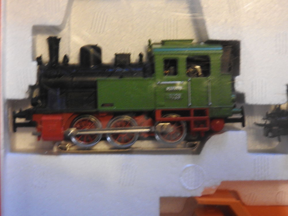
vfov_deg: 18.4
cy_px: 108
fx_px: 666
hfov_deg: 24.4
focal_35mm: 80
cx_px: 144
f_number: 4.5
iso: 800
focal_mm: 14.3
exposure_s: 1/8
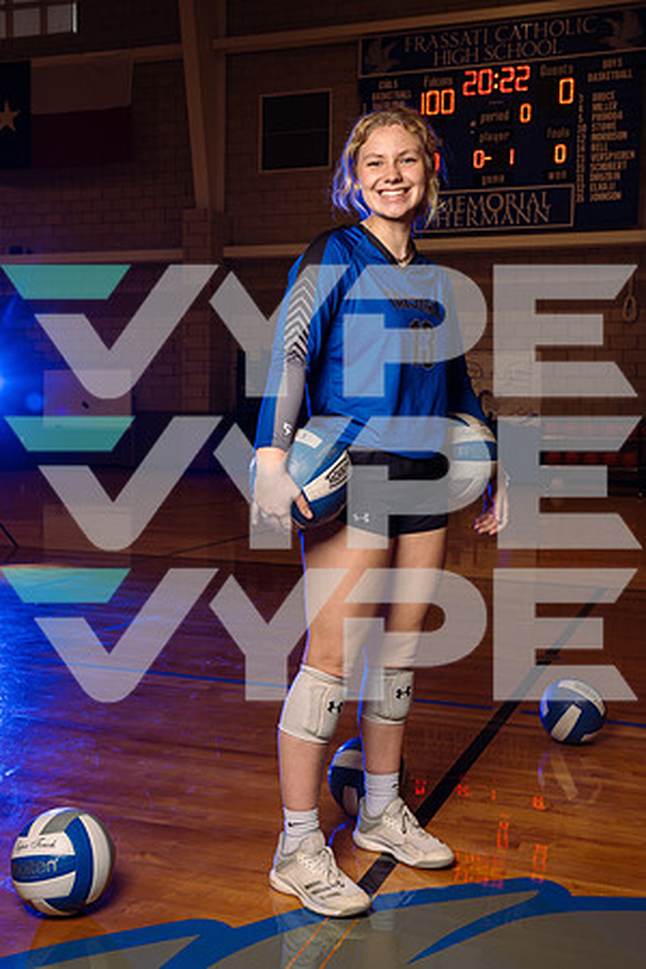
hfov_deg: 31.9
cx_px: 323
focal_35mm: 42
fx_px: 1130
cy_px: 484
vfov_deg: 46.4
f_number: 8
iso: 250
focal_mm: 42
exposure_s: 1/200
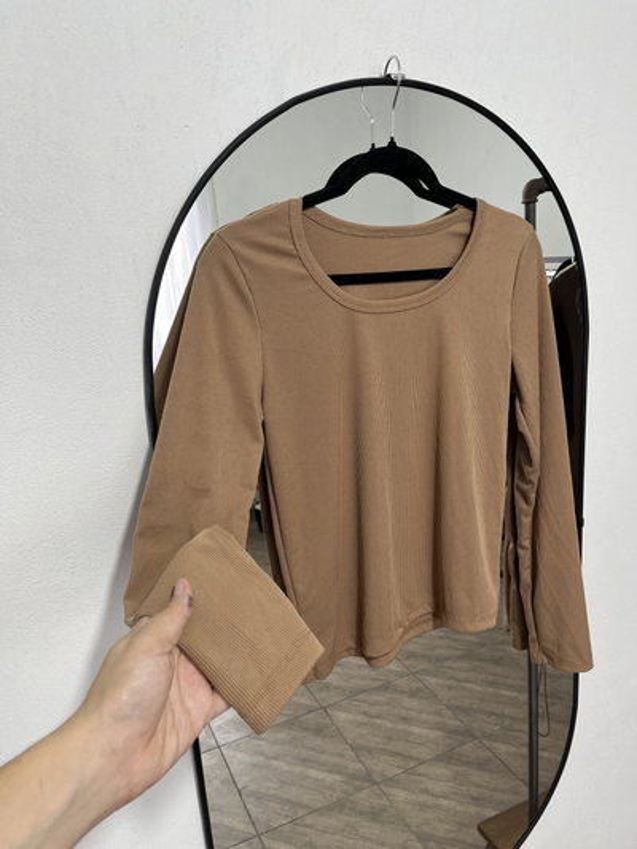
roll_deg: +4.8
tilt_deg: -14.1
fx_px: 638
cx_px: 318
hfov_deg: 53.1
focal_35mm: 26
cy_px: 424
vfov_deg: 67.3
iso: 125
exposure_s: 1/100
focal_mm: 5.1
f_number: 1.6
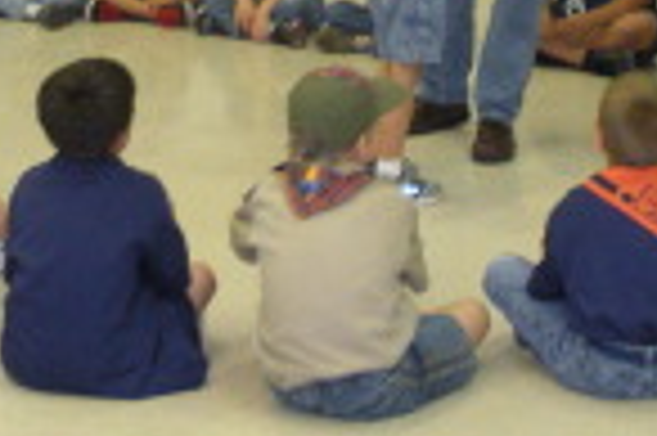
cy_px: -126
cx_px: 360
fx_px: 2133
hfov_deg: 17.5
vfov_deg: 11.4
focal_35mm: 117
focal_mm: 6.3
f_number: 3.5
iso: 311
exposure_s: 1/30
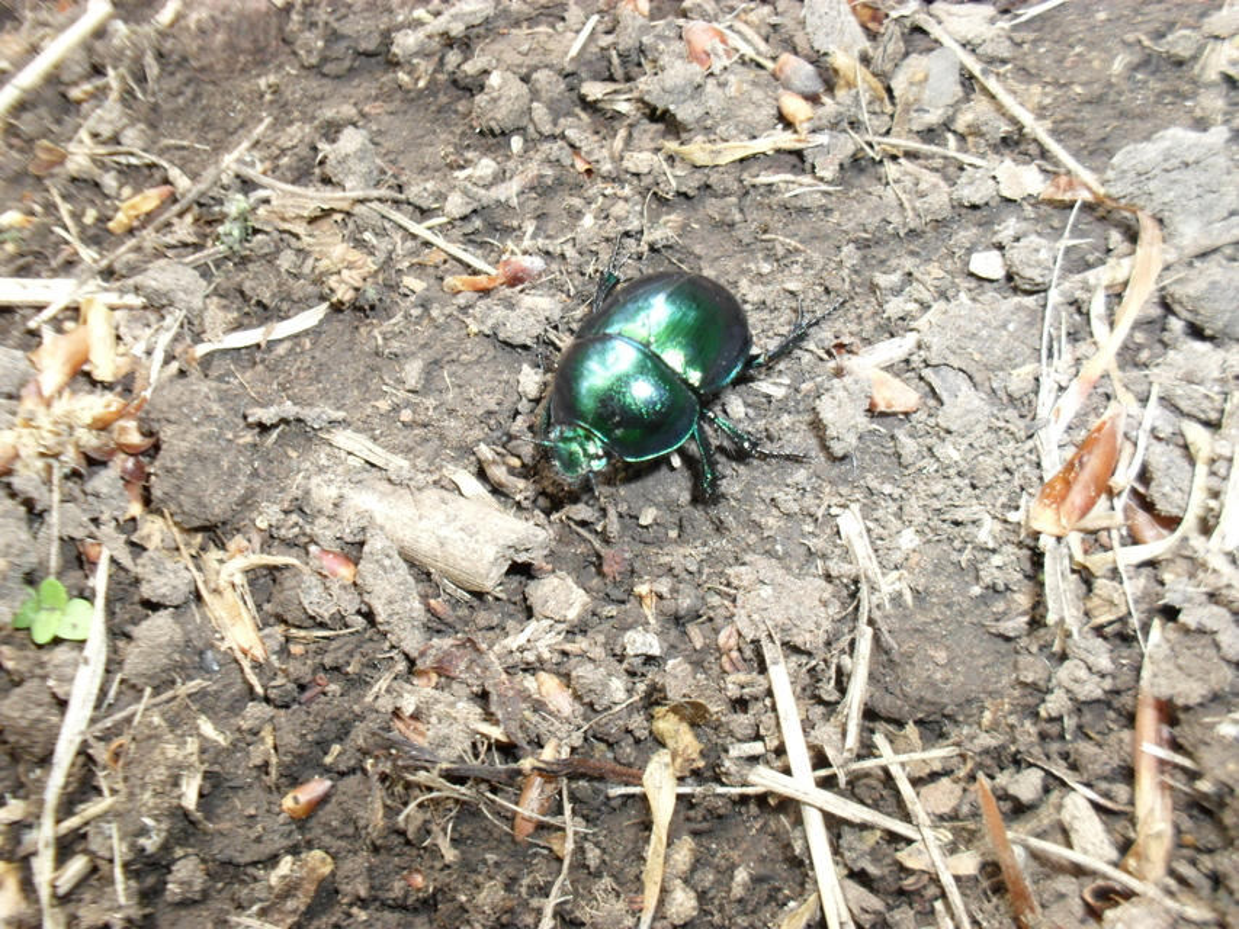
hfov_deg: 52.6
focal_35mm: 35
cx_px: 620
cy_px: 464
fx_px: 1253
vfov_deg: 40.7
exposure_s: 1/45
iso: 200
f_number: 3.2
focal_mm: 6.3
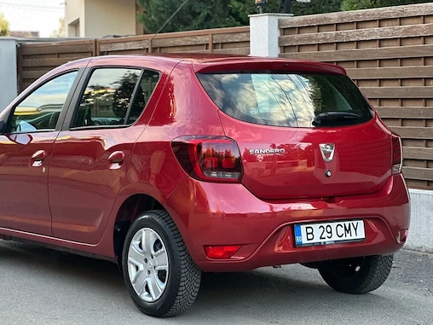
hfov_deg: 21.5
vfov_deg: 16.2
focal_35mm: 91
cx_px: 185
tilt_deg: -3.4
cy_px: 152
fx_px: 1138
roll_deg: +0.4
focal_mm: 9
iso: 160
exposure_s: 1/121
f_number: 2.8
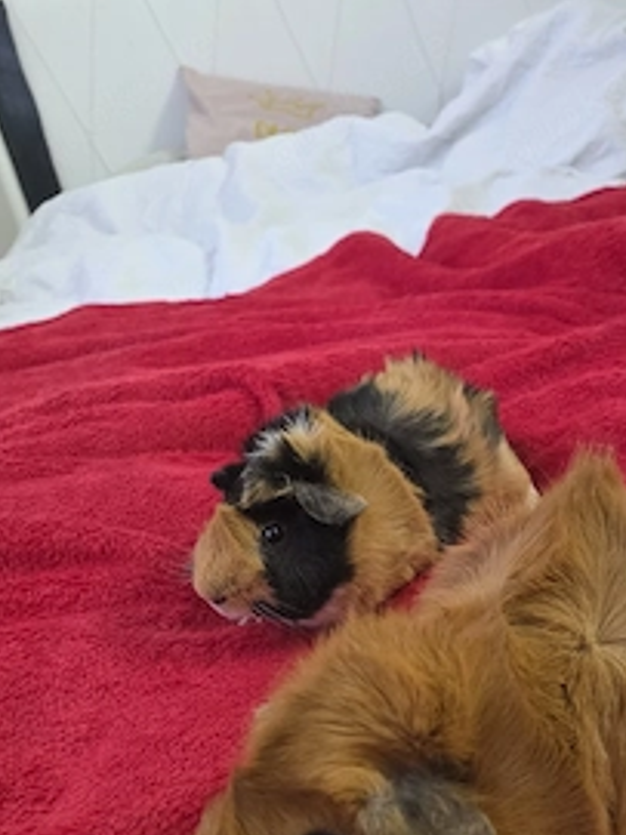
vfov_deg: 51.9
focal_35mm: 34
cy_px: 613
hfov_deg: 41.1
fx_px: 820
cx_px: 426
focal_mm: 6.25
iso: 1000
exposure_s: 1/101
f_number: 1.7
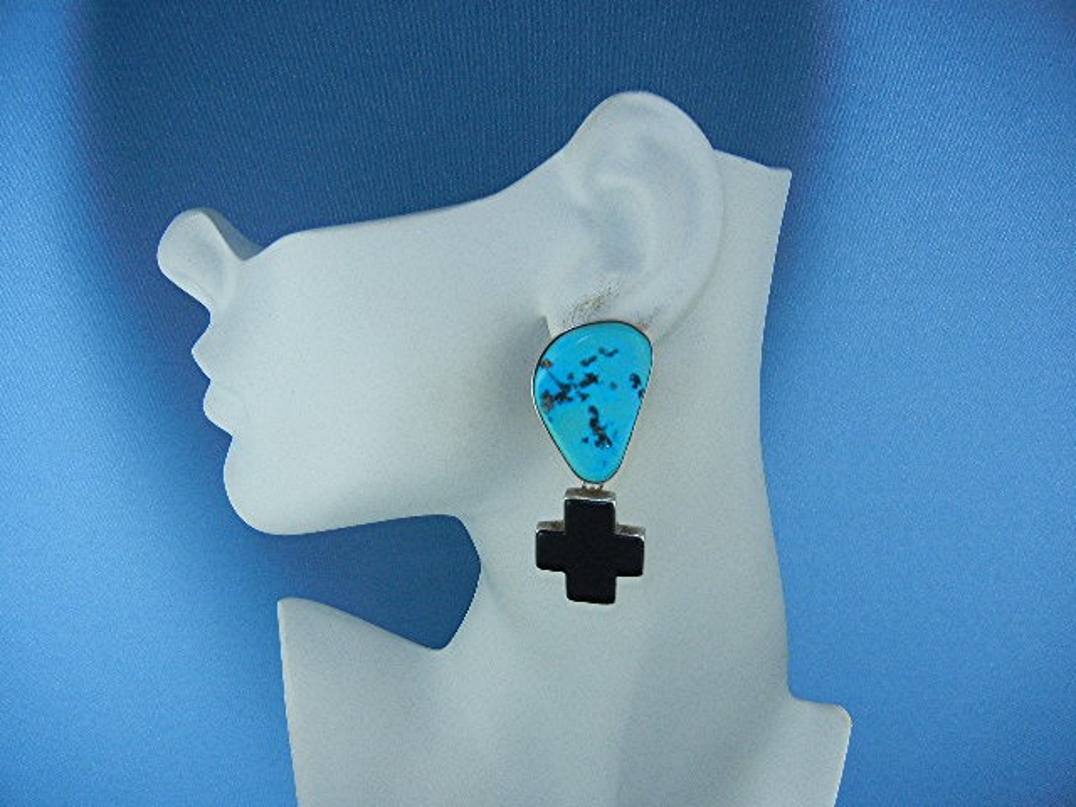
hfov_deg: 60.0
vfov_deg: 46.8
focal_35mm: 30
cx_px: 538
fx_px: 933
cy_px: 404
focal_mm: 5.4
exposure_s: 1/34.3
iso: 160
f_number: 3.5
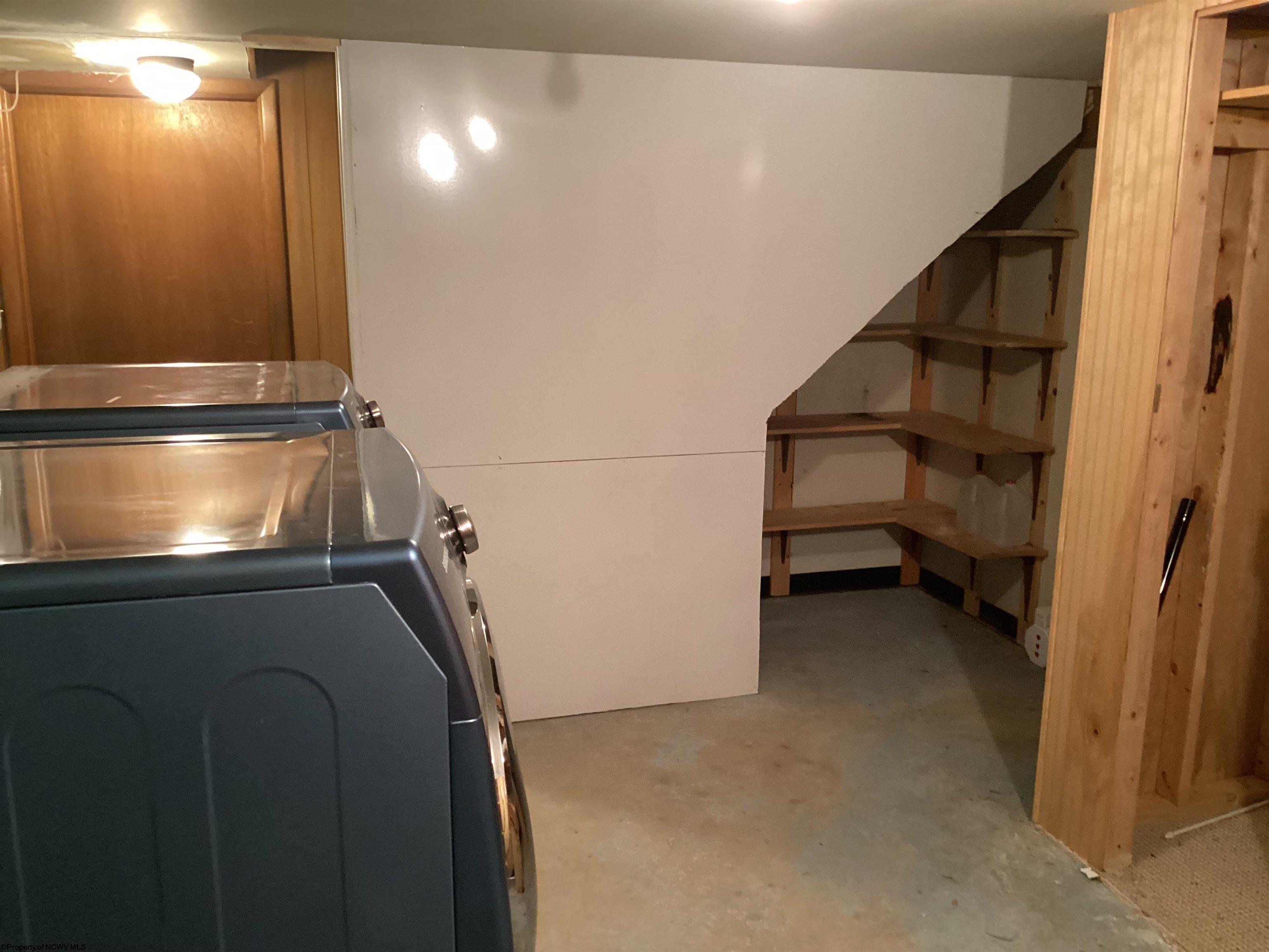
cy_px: 476
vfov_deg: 45.4
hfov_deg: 58.4
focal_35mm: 31
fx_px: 1136
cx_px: 634
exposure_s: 1/30
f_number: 2.4
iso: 400
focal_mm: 3.3
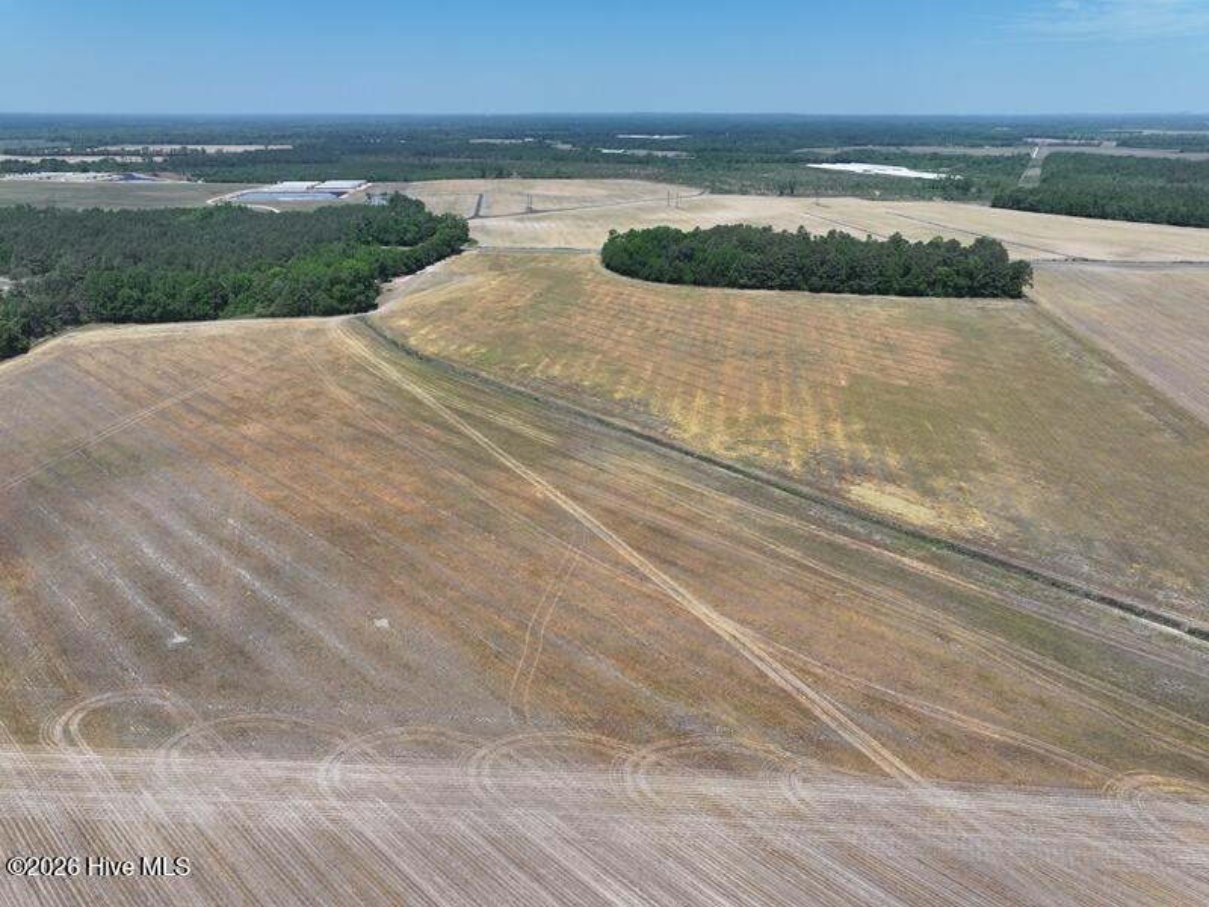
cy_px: 454
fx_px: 838
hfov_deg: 71.6
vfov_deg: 56.8
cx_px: 604
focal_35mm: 24
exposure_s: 1/1000
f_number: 4
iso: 100
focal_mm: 12.29
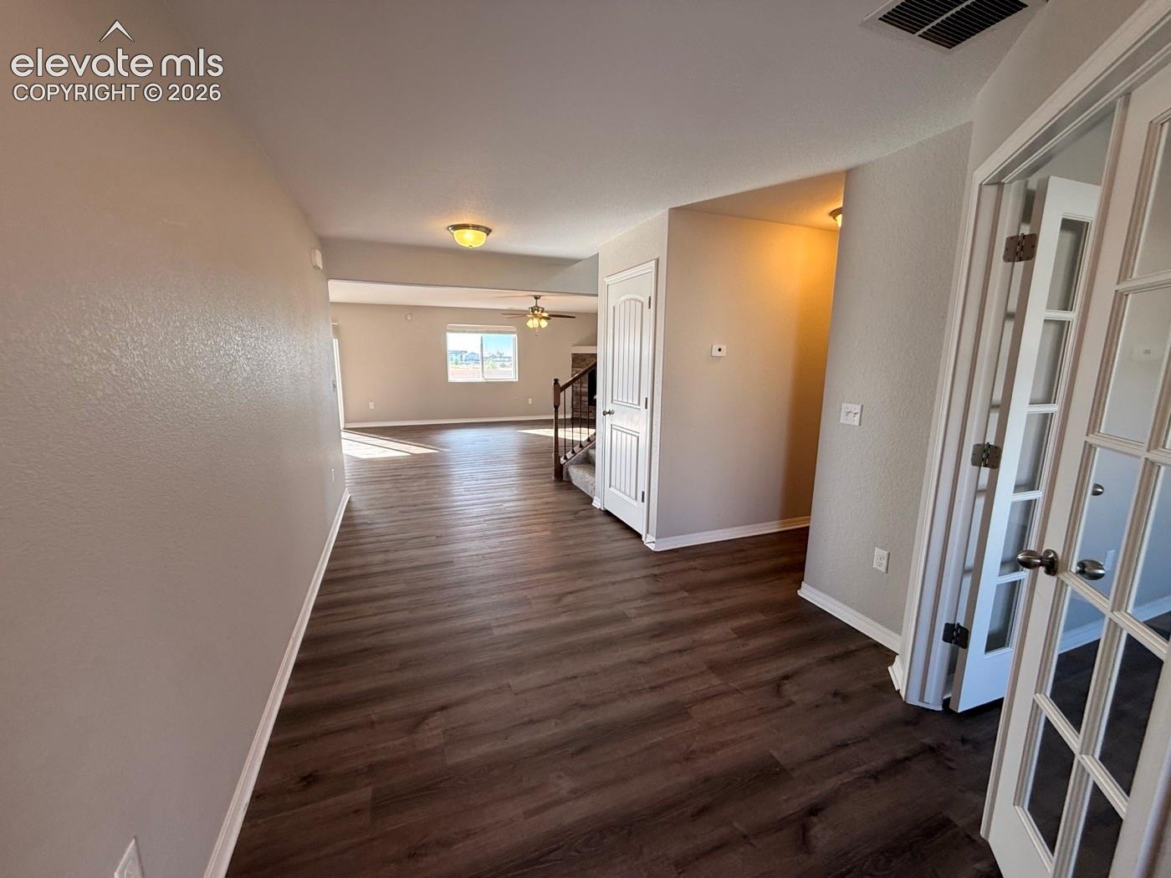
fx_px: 474
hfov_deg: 102.1
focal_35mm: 14
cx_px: 586
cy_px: 439
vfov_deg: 85.7
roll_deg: -0.2
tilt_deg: -9.1
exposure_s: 1/120
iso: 100
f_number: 2.2
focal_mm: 2.22
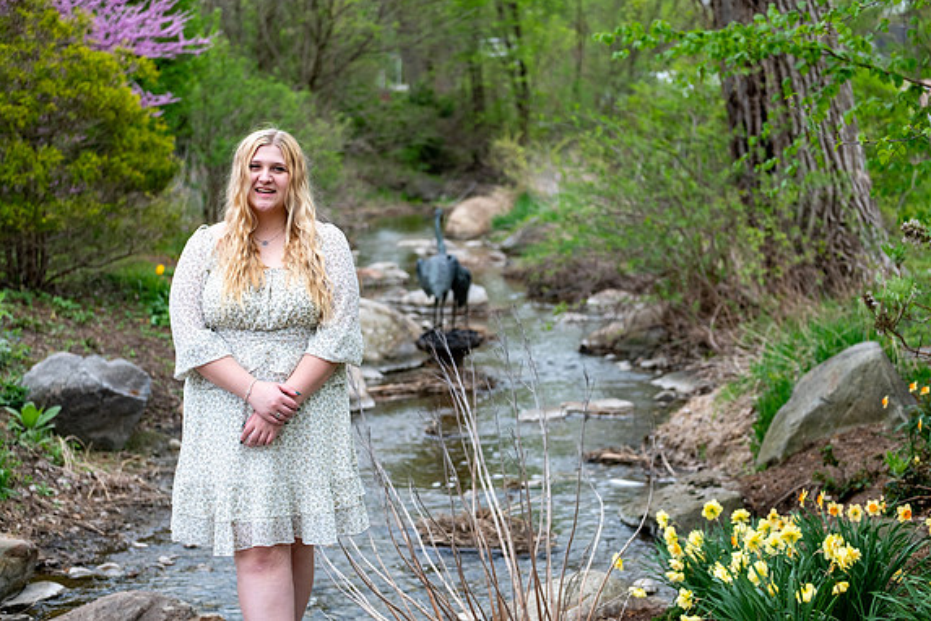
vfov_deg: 17.9
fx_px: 1965
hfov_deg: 26.7
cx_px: 465
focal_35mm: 76
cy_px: 308
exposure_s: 1/320
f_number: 2.8
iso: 250
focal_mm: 50
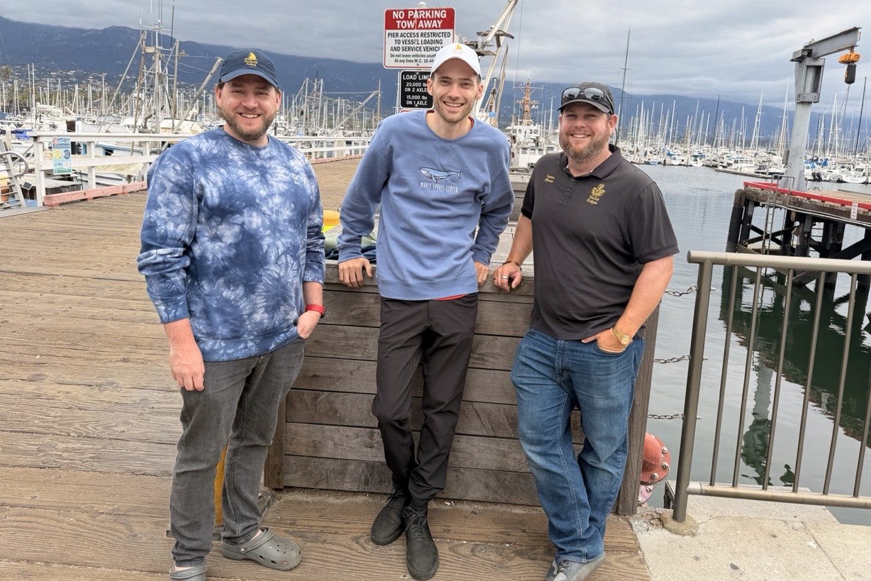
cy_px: 245
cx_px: 451
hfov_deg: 69.4
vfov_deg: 49.4
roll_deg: -4.3
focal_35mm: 26
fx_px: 629
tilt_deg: -11.5
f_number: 1.78
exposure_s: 1/2907
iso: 80
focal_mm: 6.76
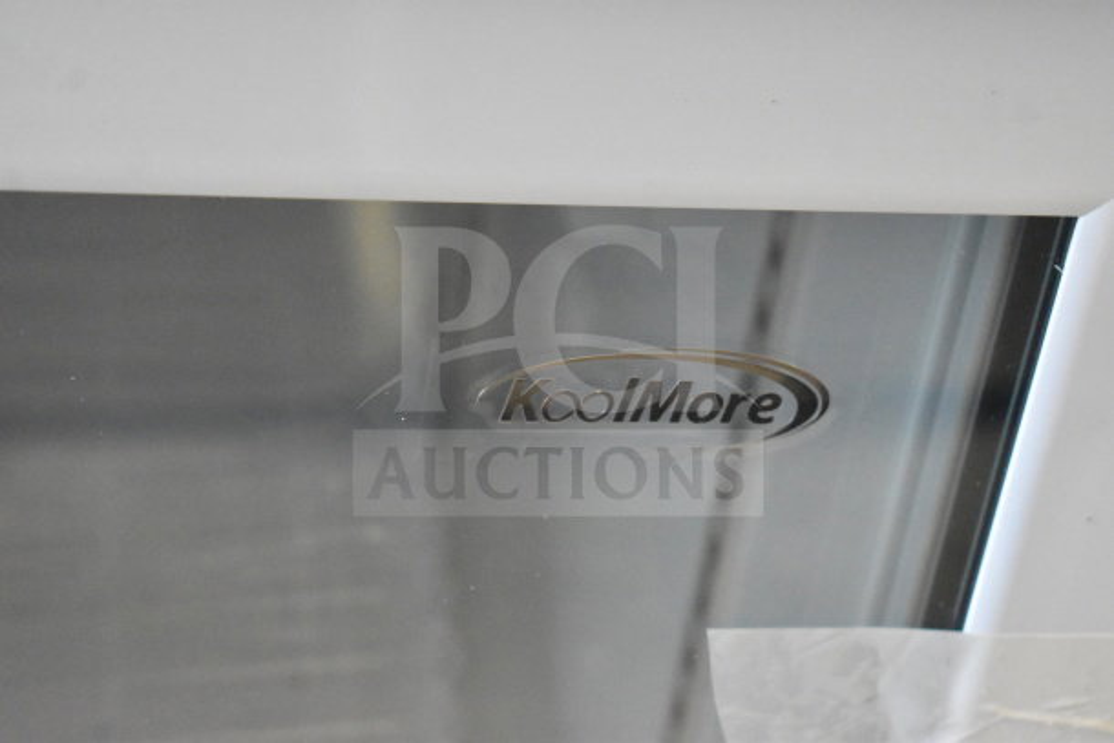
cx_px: 557
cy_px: 372
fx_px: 2553
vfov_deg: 16.6
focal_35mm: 82
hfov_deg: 24.6
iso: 11400
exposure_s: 1/100
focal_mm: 55
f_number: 5.6
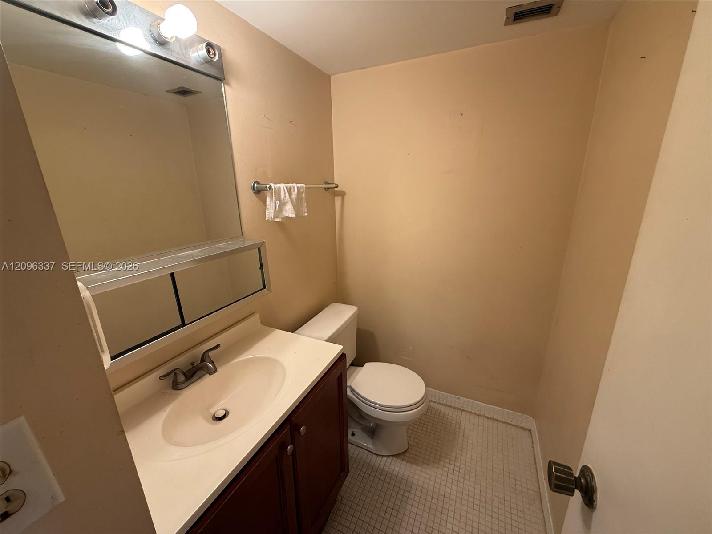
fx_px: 288
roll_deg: +1.1
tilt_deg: -16.6
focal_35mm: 14
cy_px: 267
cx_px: 356
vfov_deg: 85.7
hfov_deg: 102.1
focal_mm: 2.22
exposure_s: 1/120
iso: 125
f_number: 2.2
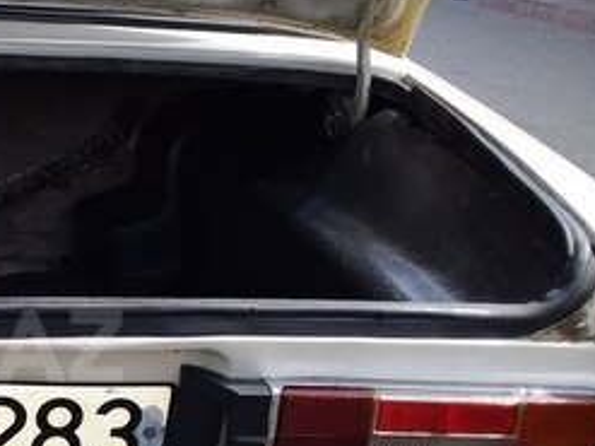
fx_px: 1426
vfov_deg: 17.6
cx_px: -123
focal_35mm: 83
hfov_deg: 21.8
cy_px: 346
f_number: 2.2
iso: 40
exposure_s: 1/486
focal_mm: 3.3
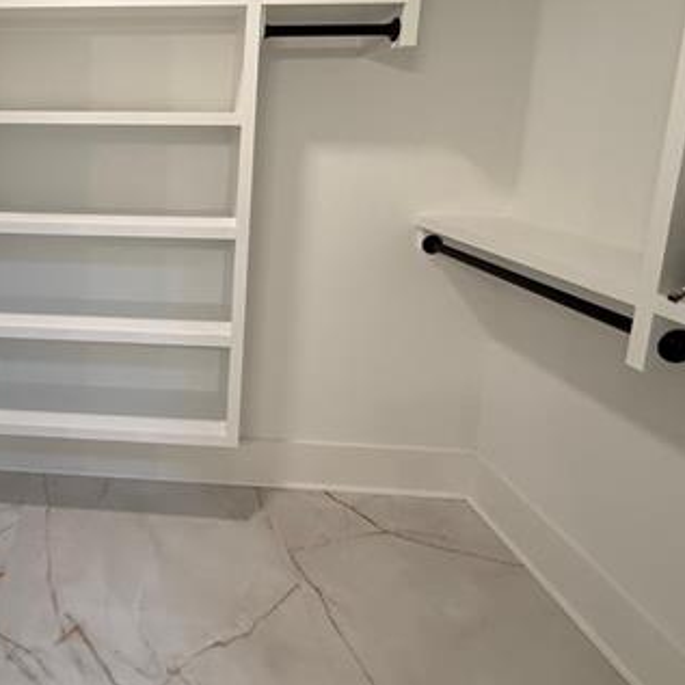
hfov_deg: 55.4
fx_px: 560
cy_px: 201
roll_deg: -0.7
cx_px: 80
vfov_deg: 60.6
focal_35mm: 25
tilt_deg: -7.4
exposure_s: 1/120
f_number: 2.2
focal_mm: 2.22
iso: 200
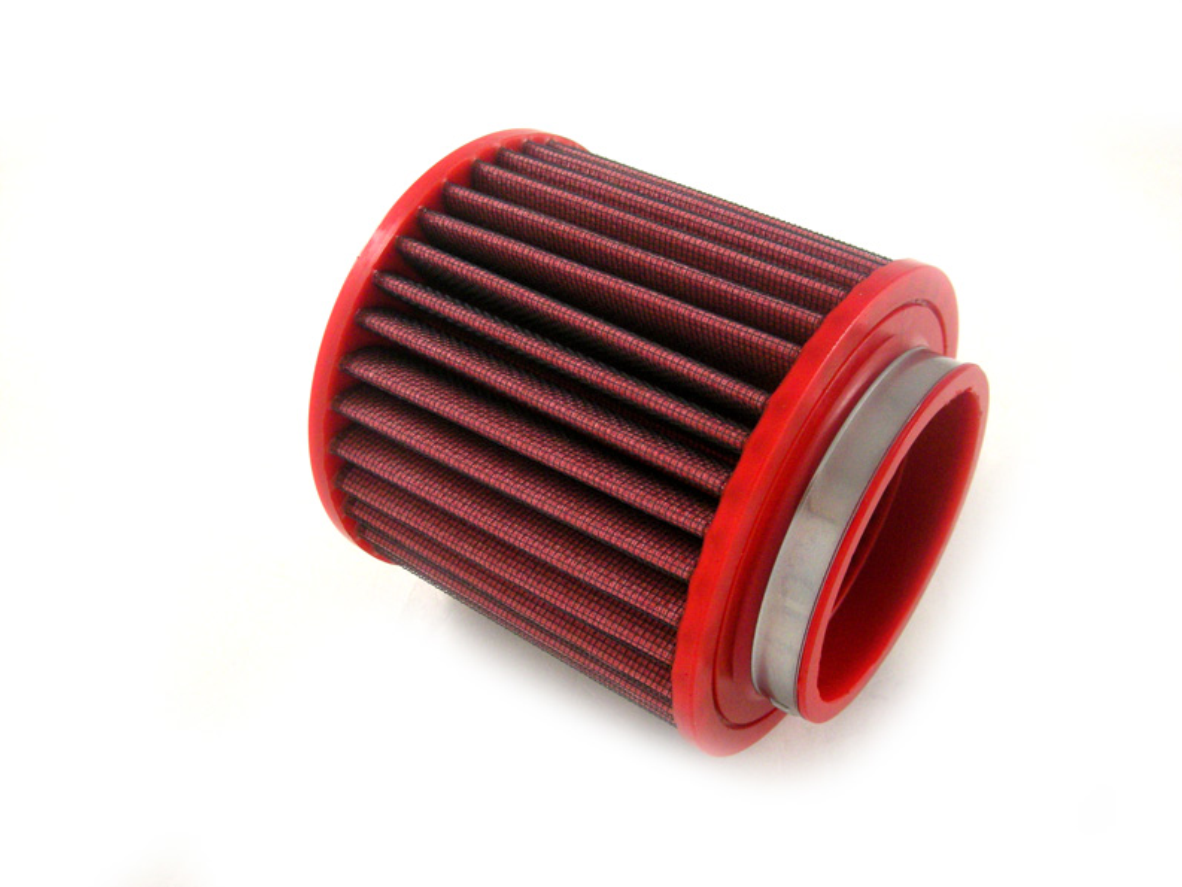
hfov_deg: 51.3
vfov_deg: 39.7
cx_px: 607
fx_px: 1229
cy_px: 447
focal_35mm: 36
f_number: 2.8
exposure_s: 1/62.6
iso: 229
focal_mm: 5.7
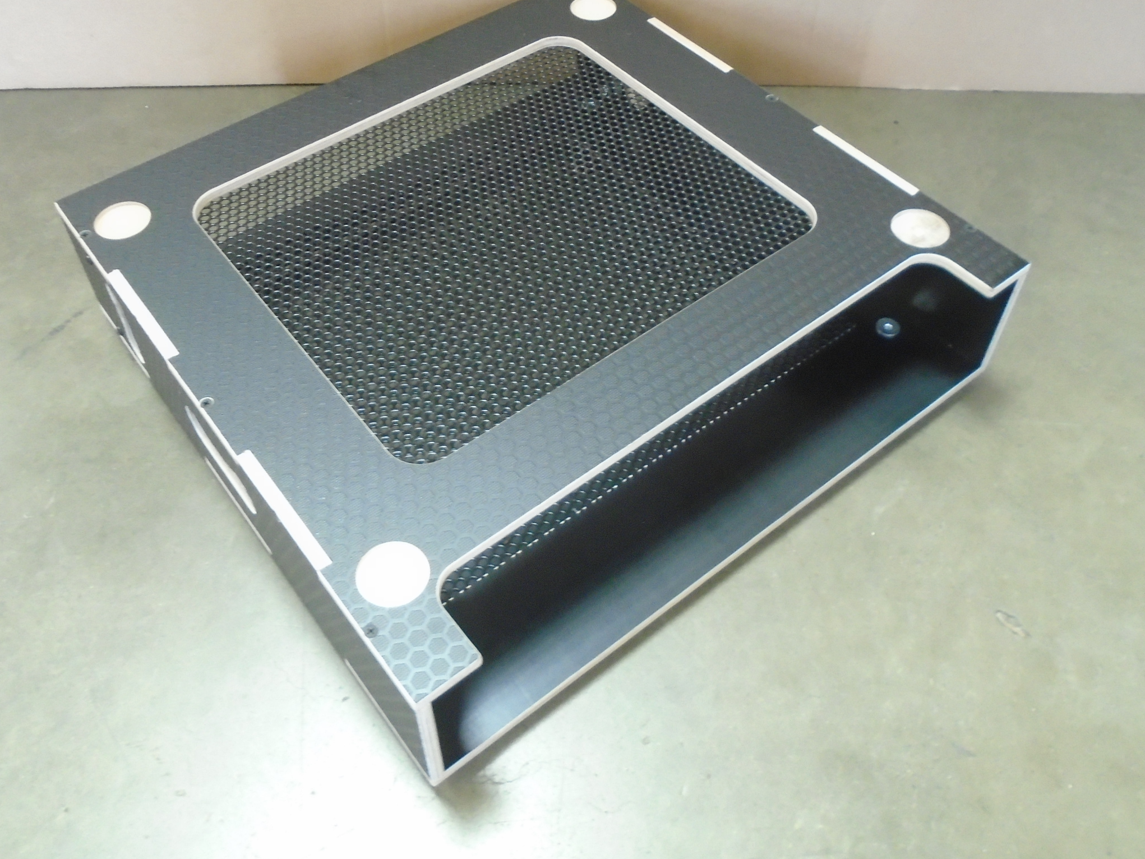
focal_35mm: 33
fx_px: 1092
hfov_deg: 55.3
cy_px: 332
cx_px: 542
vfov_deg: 42.7
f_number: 3.2
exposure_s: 1/13
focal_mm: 4.6
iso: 400
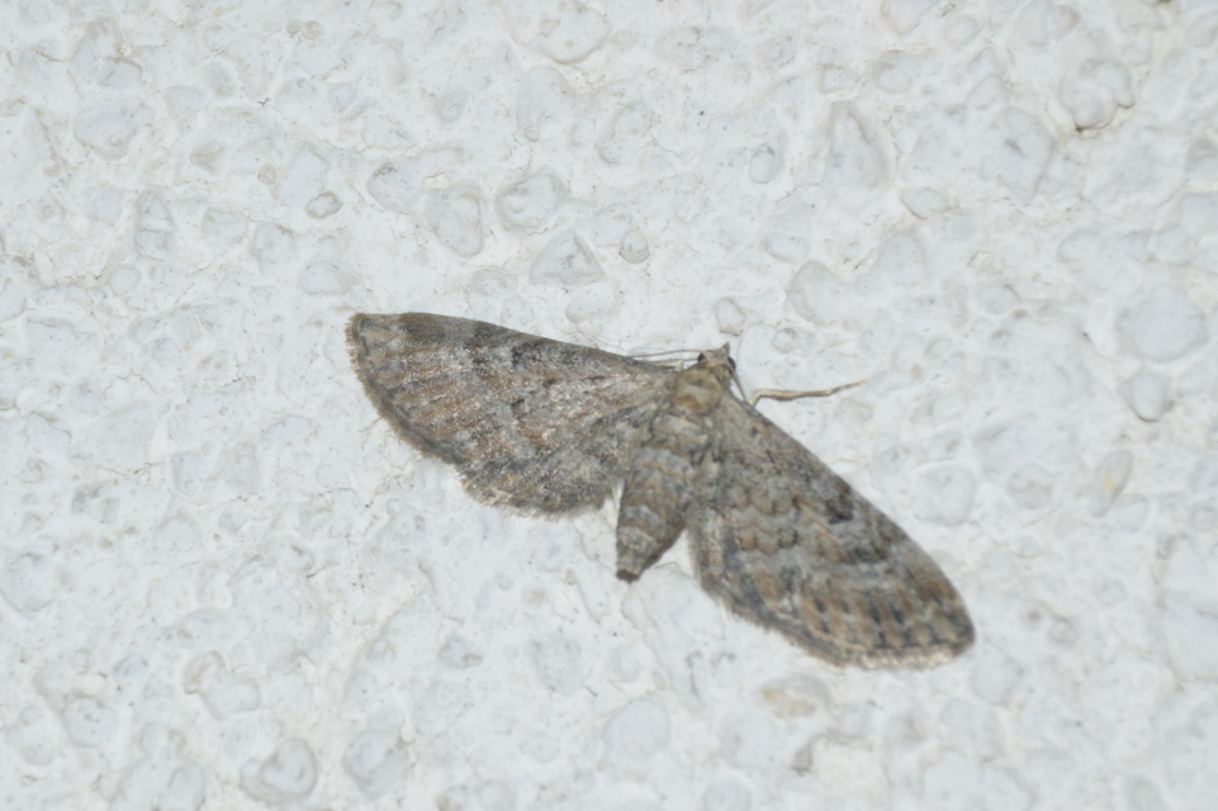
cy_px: 406
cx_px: 609
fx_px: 7102
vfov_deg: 6.5
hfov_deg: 9.8
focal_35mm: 210
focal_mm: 140
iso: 320
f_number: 7.1
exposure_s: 1/60
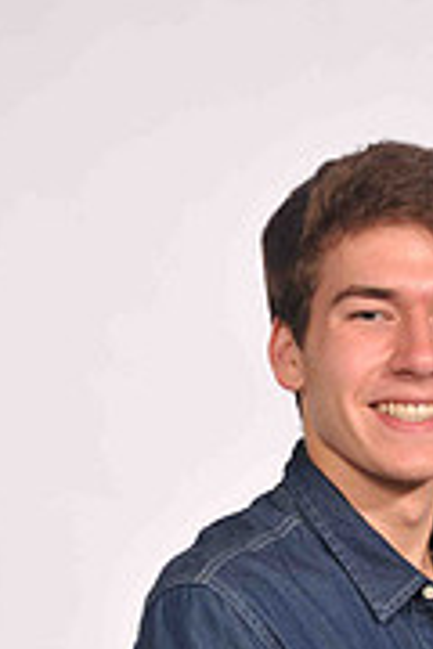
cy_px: 779
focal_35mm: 150
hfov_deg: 9.1
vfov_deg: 13.3
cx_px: 489
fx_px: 2706
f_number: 5
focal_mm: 40
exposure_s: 1/160
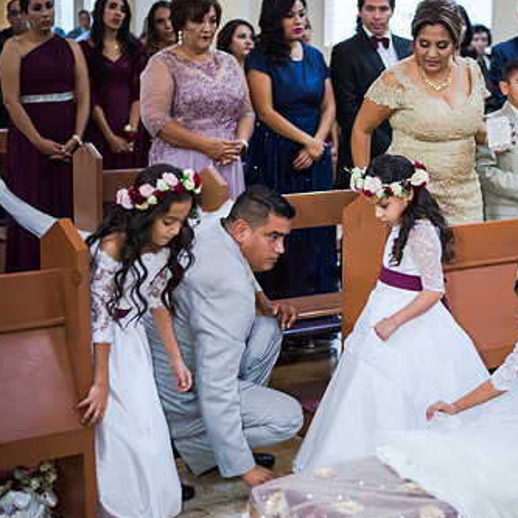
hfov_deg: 23.1
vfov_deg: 23.3
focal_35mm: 74
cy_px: 293
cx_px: 404
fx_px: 1253
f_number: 1.8
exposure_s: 1/400
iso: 1600
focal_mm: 50
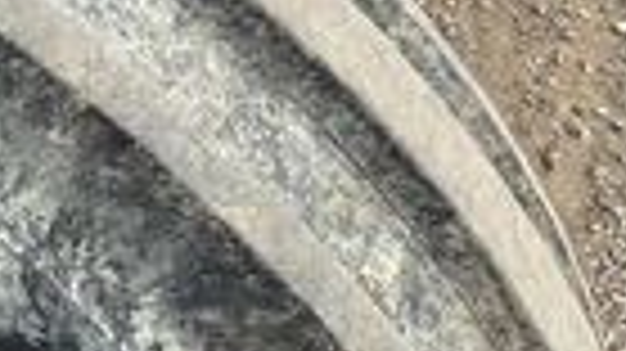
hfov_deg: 21.1
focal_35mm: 91
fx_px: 1510
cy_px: -54
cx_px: -207
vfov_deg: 13.0
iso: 25
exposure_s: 1/340
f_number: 1.8
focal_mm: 3
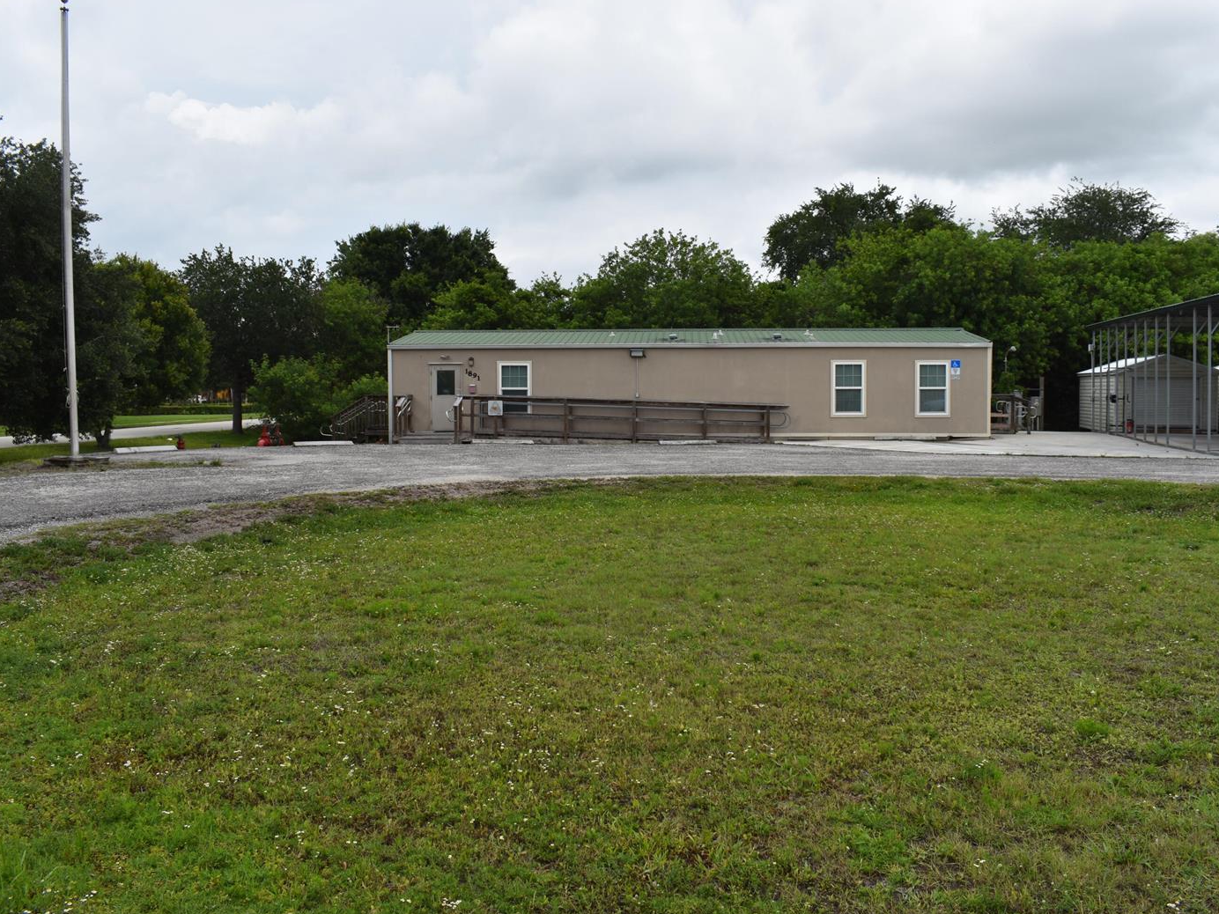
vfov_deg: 46.8
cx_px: 615
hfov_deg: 60.0
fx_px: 1056
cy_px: 448
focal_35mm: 30
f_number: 9
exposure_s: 1/320
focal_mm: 18
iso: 100
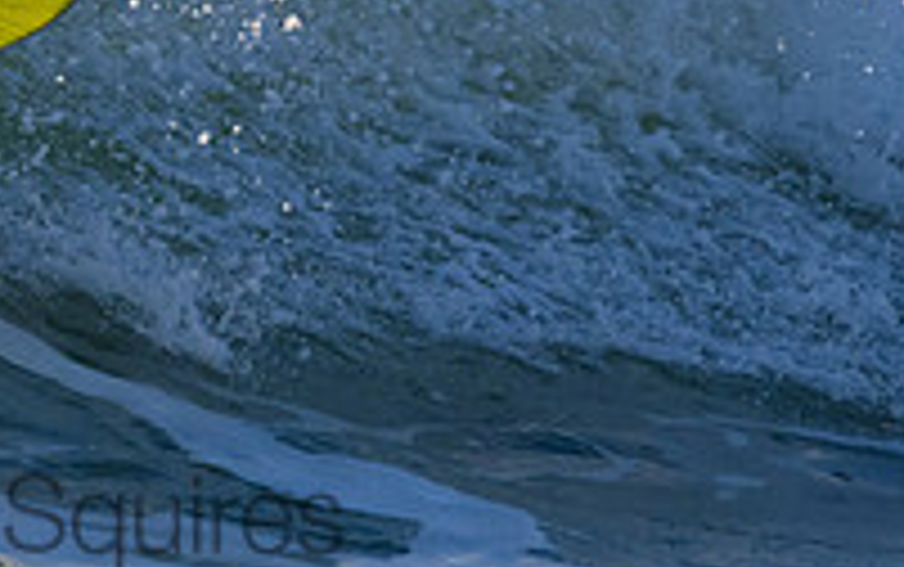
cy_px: -232
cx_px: -4
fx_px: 58069
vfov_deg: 0.6
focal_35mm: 2355
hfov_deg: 0.9
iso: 2800
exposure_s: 1/2000
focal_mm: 800
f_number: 11
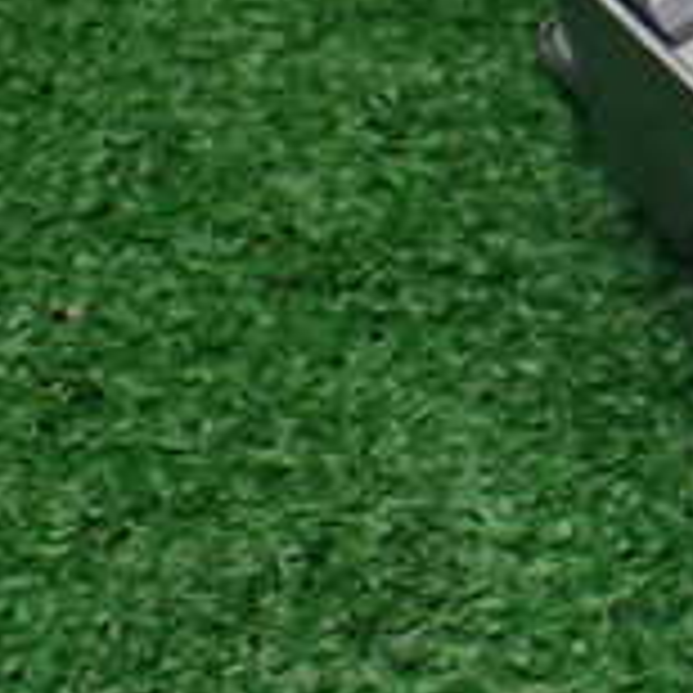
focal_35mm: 110
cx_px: 1238
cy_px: -9
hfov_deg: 14.1
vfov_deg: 15.5
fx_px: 2491
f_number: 2.4
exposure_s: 1/125
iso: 320
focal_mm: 5.79
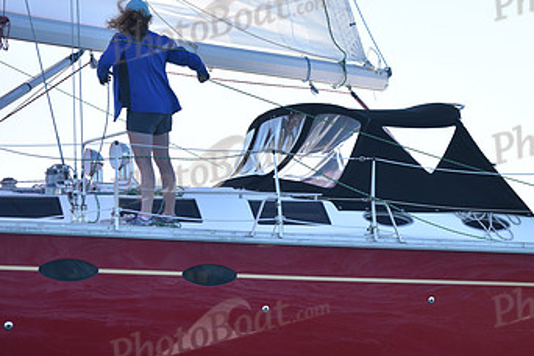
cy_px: 227
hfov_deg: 9.9
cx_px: 412
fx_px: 3070
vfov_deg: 6.6
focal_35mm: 207
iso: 250
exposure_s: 1/1250
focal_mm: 122
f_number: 3.5
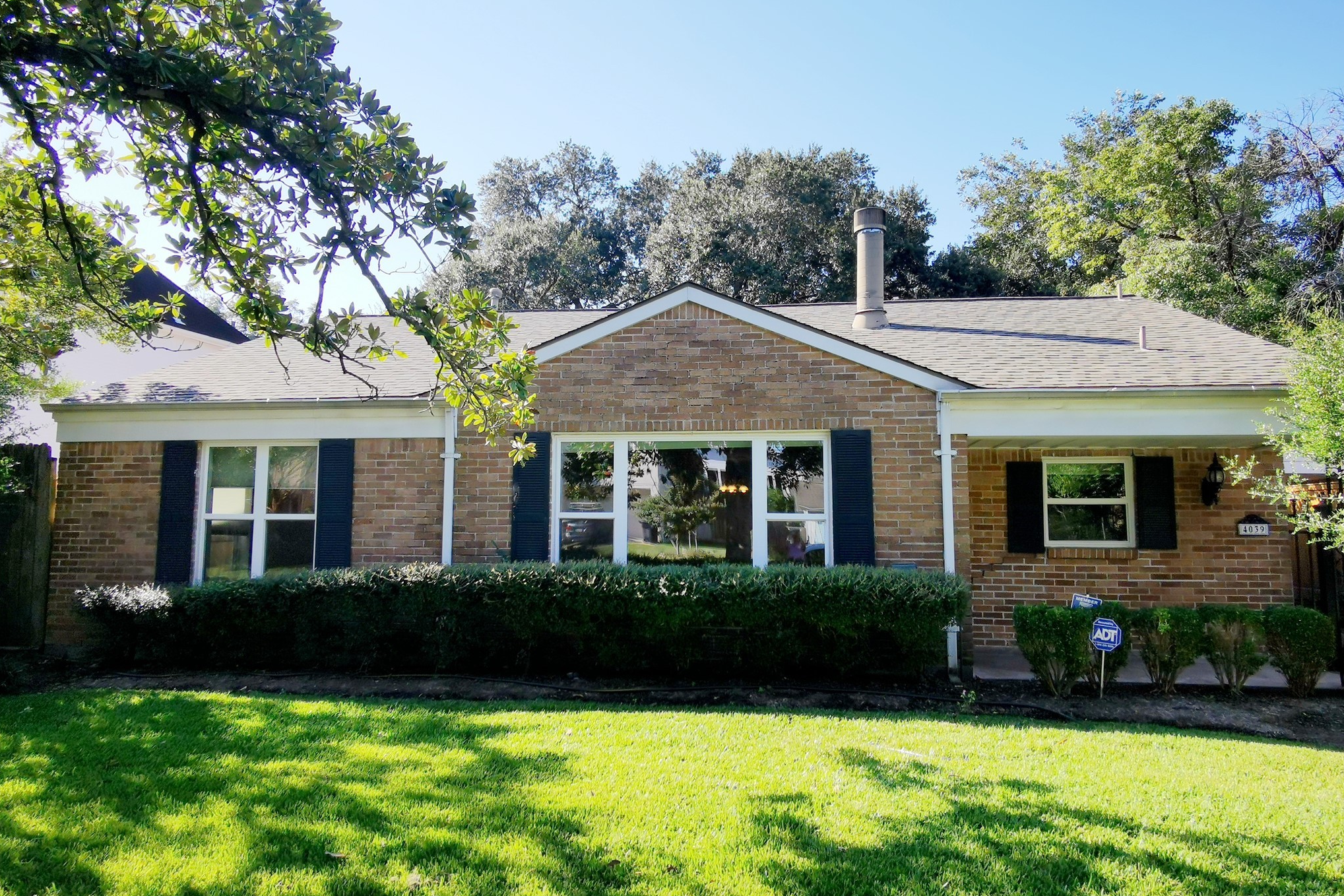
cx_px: 674
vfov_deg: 55.1
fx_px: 859
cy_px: 443
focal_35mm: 23
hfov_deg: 76.1
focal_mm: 2.35
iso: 50
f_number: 2.2
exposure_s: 1/651
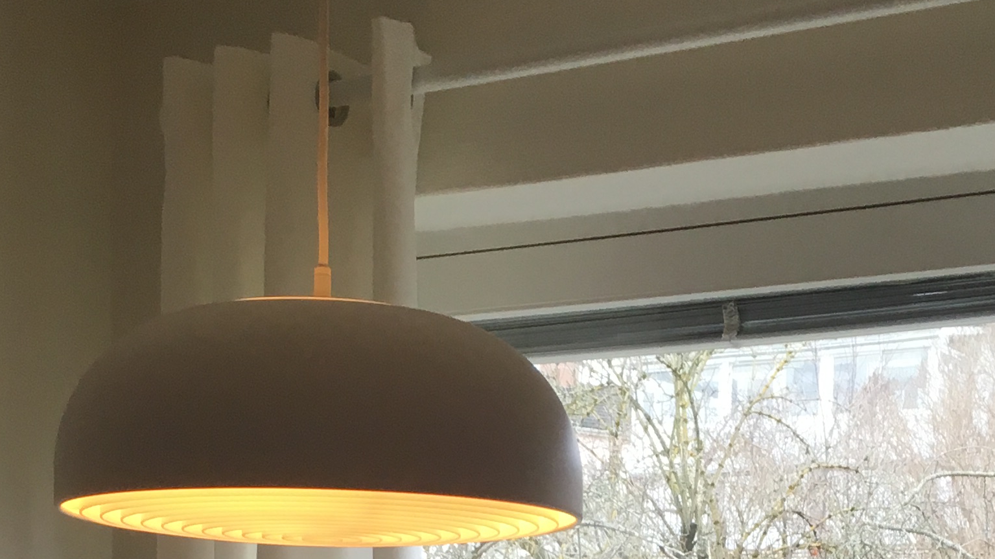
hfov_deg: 25.6
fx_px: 2190
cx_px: 540
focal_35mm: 83
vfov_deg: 13.1
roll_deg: -1.1
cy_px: 1031
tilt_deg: -9.4
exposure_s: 1/33
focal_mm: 4.15
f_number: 2.2
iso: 25
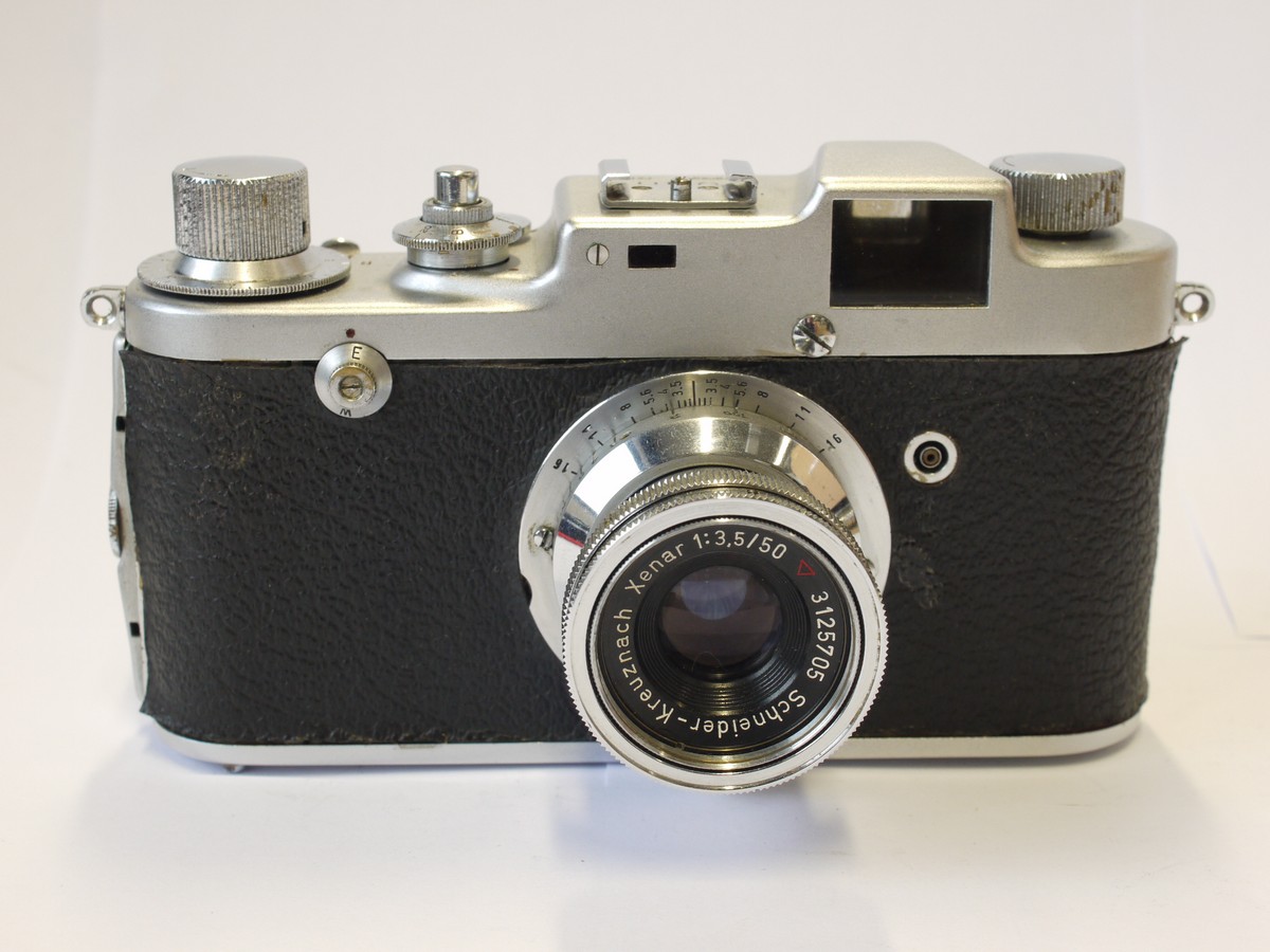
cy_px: 476
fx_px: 2201
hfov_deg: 32.2
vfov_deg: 24.4
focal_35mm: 60
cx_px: 635
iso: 400
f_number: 8
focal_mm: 30
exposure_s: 1/20
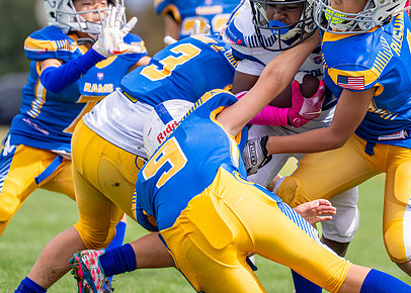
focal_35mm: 309
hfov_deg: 6.5
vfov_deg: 4.7
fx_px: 3607
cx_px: 265
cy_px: 92
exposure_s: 1/5000
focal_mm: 170
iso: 250
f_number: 2.8
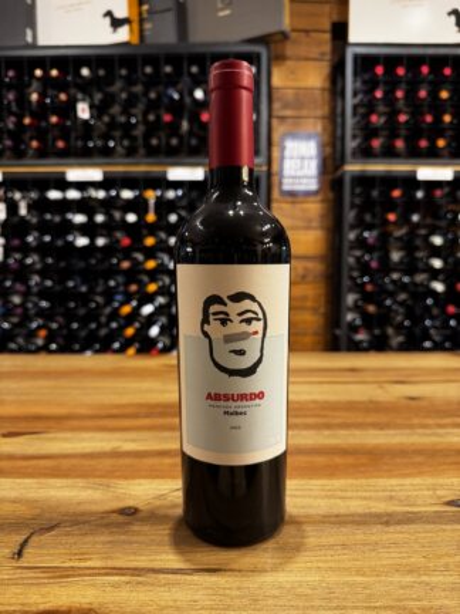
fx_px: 425
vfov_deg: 71.6
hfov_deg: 56.8
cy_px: 307
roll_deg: +0.4
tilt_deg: -5.5
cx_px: 230
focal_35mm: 24
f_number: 1.78
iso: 250
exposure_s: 1/50
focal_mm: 6.76
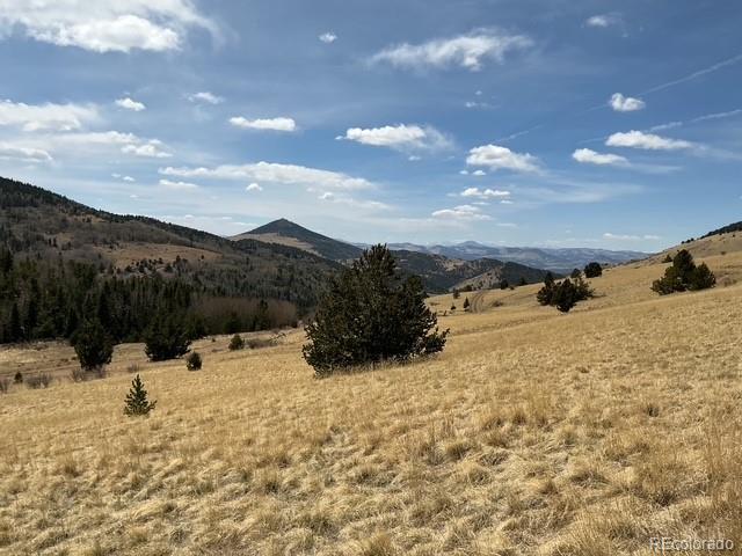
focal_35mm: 29
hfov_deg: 61.7
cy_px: 278
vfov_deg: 48.2
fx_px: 622
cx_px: 371
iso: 25
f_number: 1.8
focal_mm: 3
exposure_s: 1/3534
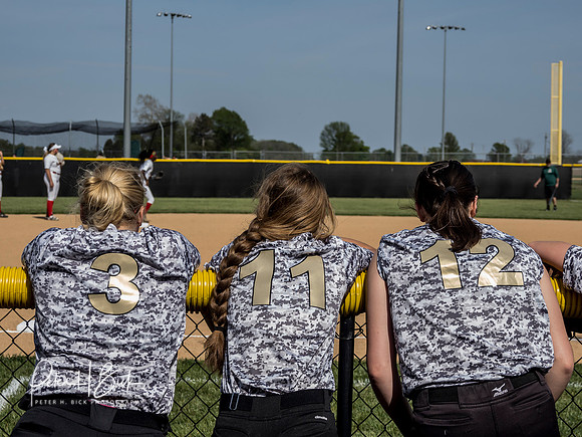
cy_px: 218
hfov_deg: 22.3
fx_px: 1480
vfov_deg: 16.8
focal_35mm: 88
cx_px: 291
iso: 160
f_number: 5.6
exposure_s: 1/1250
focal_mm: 44
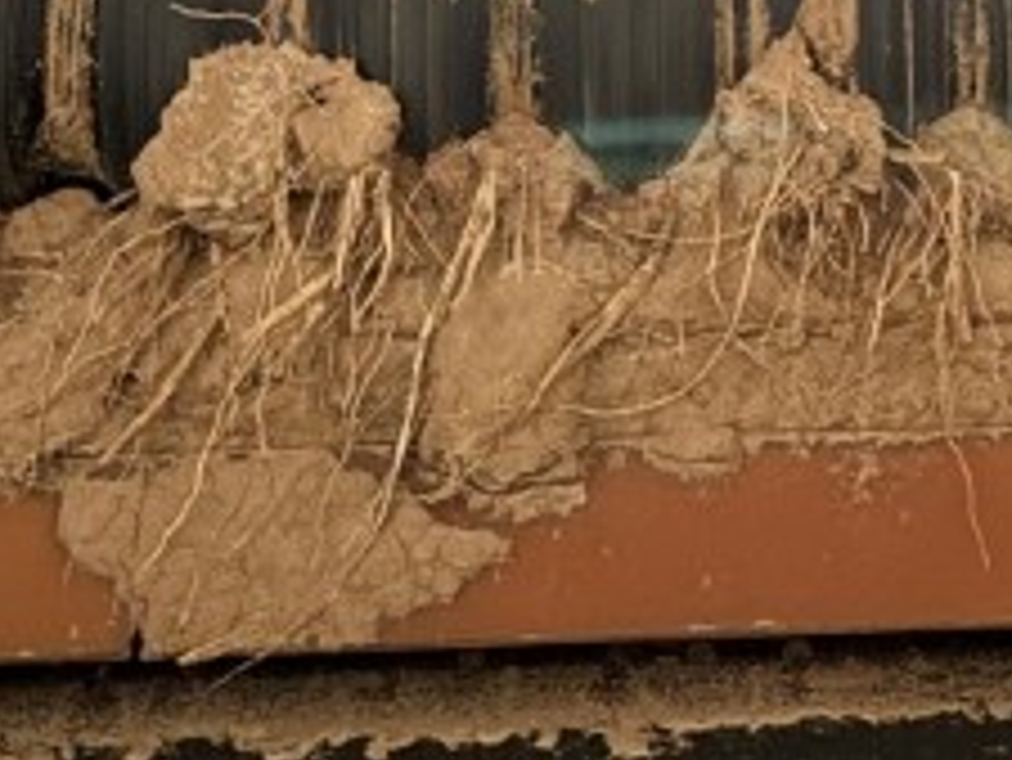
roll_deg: +0.7
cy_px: -351
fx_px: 3188
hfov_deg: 17.9
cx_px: 823
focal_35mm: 109
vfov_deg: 12.9
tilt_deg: -3.4
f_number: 1.78
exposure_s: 1/9
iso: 1250
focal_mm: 6.76
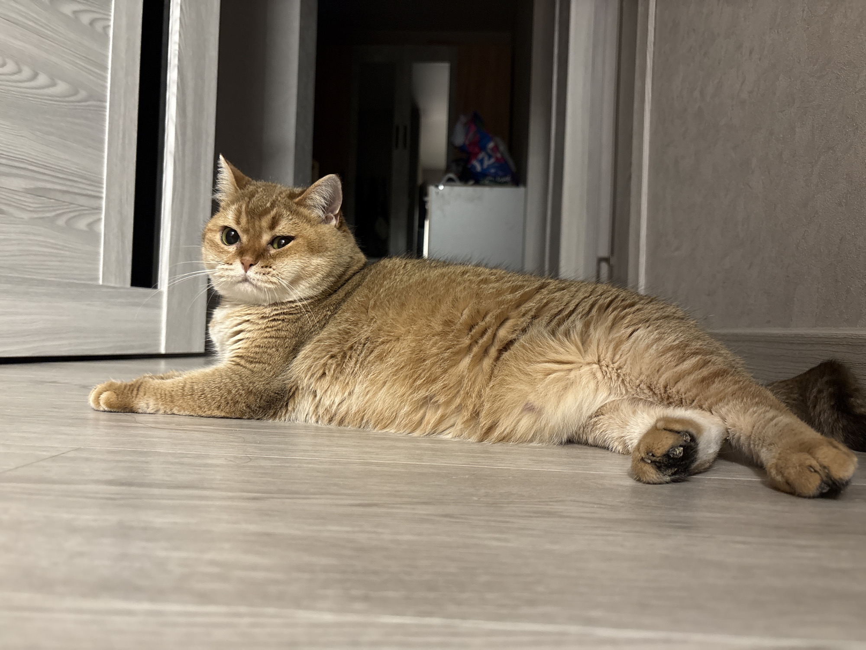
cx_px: 433
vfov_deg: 53.1
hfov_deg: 67.3
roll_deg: -2.0
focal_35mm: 26
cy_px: 325
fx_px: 650
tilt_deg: +0.8
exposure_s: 1/33
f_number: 1.6
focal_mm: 5.96
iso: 640
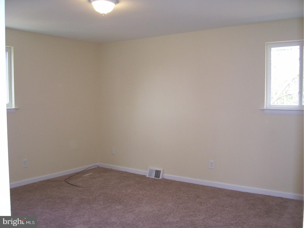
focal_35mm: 34
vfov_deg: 41.8
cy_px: 114
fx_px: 299
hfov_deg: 54.0
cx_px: 152
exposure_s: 1/60
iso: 125
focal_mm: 5.6
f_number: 2.7
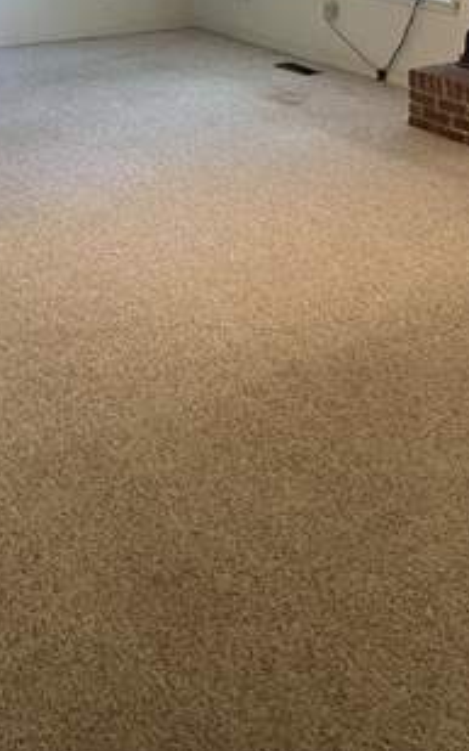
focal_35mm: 57
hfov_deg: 22.6
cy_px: 49
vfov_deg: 33.4
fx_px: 1166
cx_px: 311
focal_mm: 5.1
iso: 250
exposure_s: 1/60
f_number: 1.6
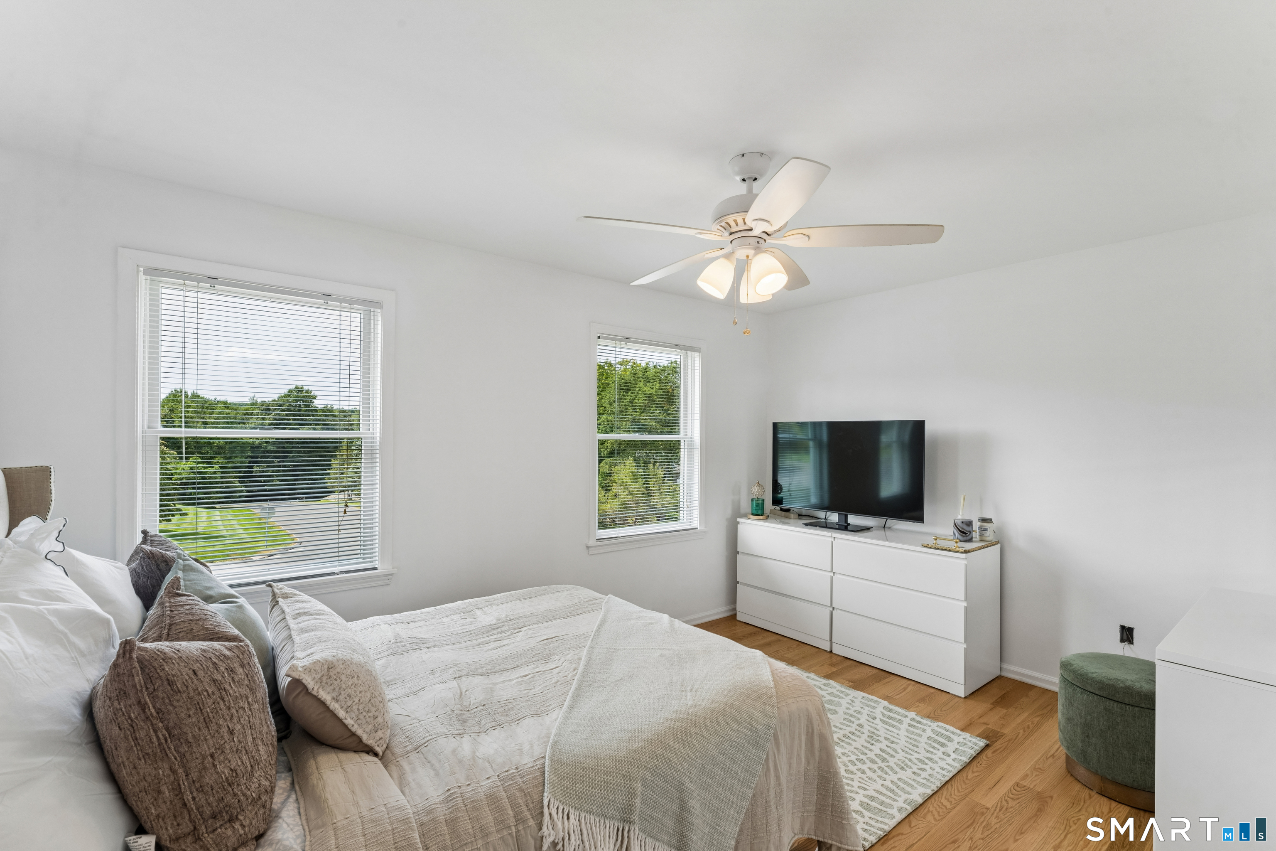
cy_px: 426
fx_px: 549
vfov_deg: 75.5
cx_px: 638
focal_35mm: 16
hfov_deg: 98.5
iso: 400
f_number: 13
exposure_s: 1/30
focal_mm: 15.5
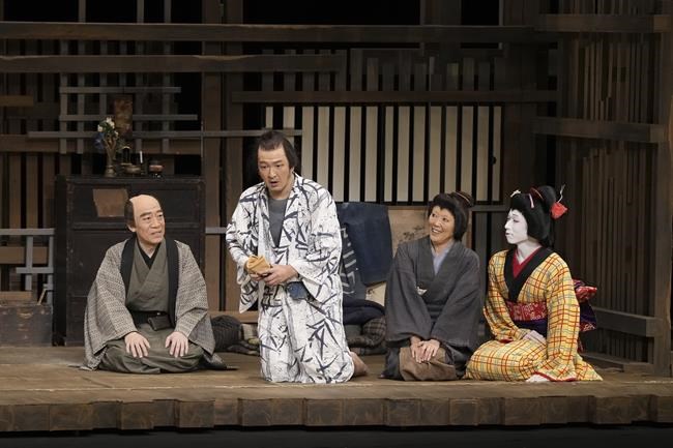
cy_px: 224
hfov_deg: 6.9
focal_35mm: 300
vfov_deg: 4.6
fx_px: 5607
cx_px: 336
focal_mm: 200
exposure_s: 1/400
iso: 3200
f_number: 5
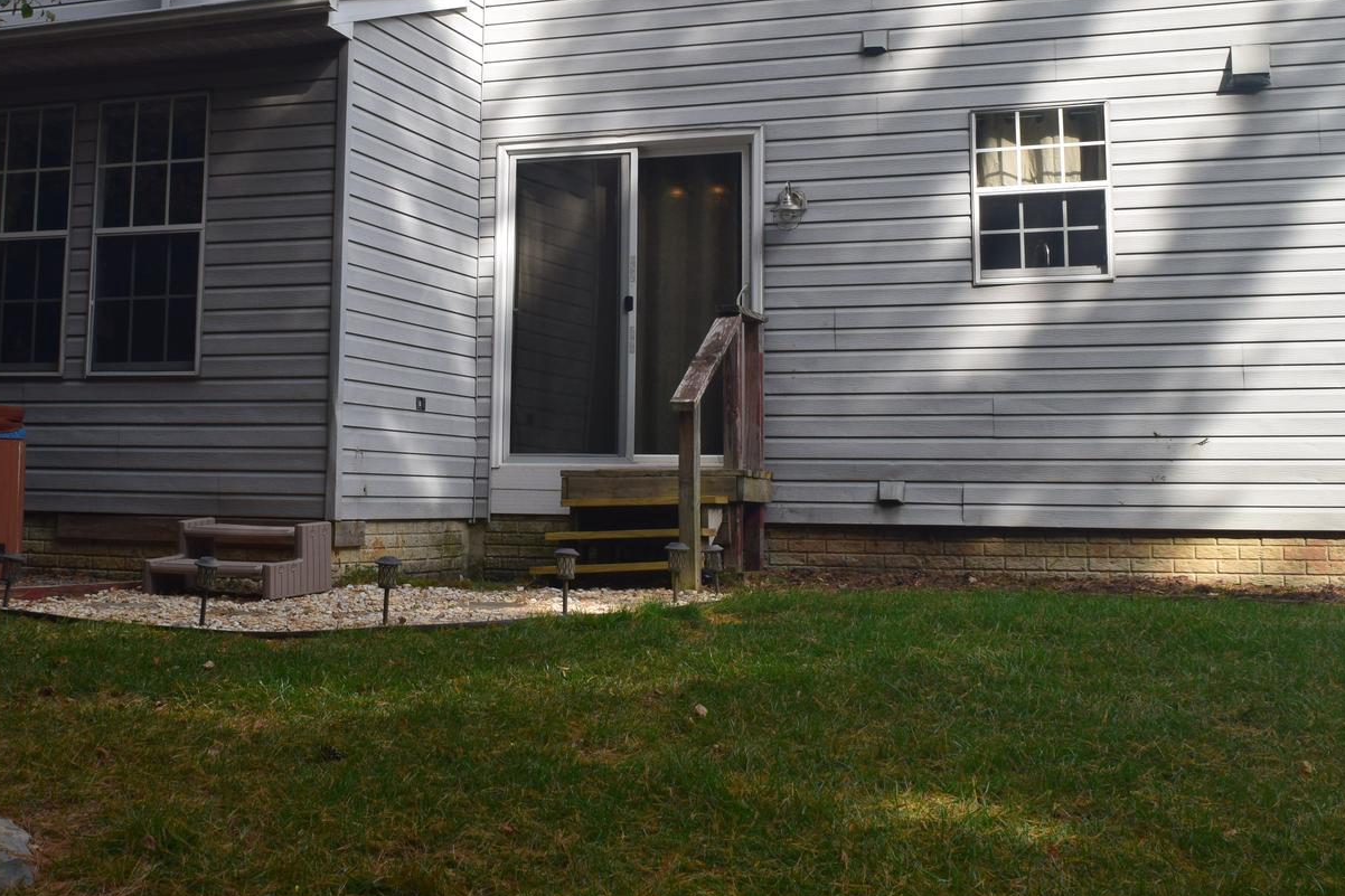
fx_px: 1718
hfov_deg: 42.5
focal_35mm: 46
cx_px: 527
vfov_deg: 28.9
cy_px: 239
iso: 400
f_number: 10
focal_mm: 18
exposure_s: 1/320
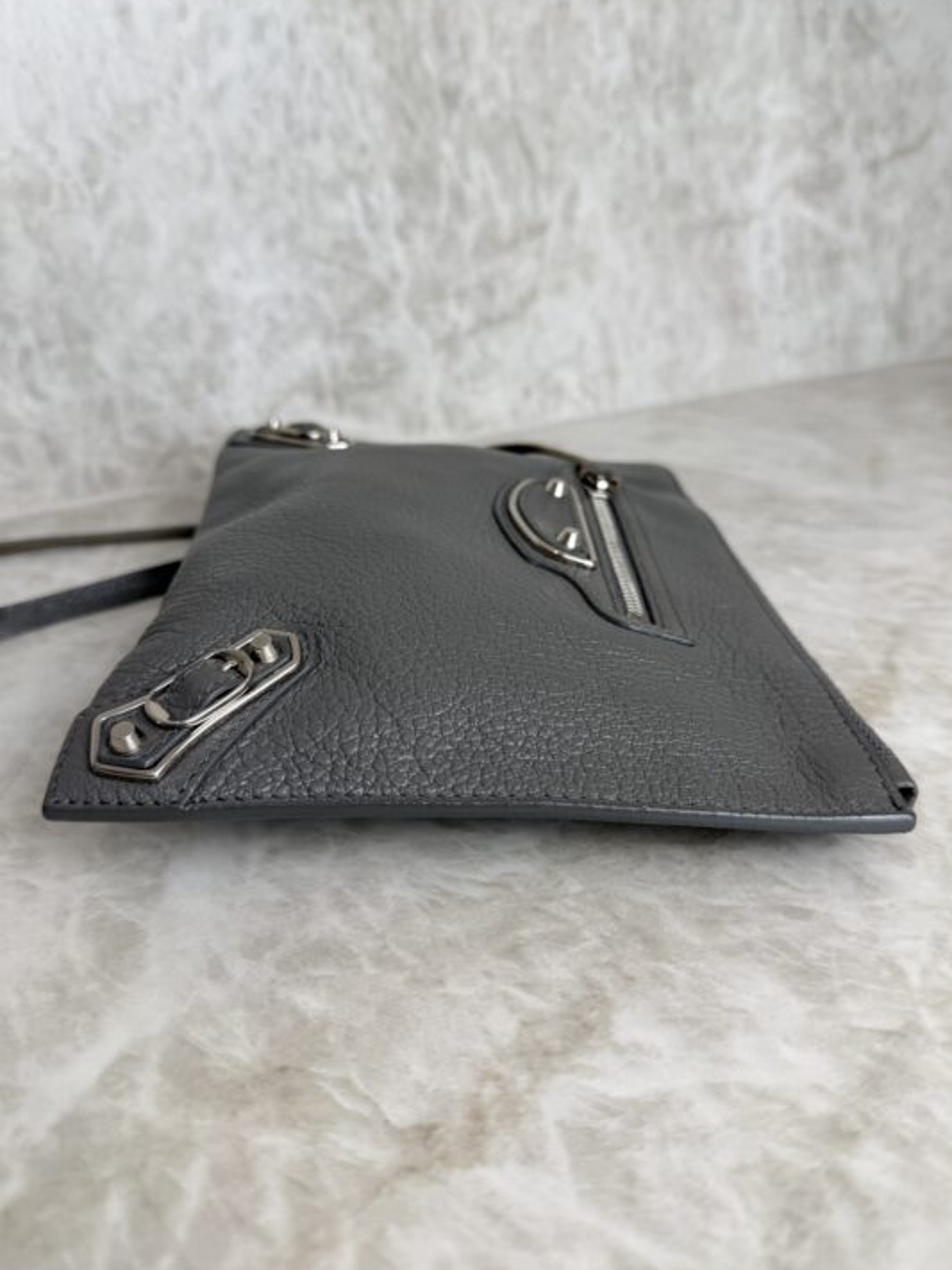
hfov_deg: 51.3
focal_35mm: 27
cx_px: 479
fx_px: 990
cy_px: 634
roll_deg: +0.9
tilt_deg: -25.3
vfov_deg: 65.3
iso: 50
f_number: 1.78
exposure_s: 1/120
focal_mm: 6.76
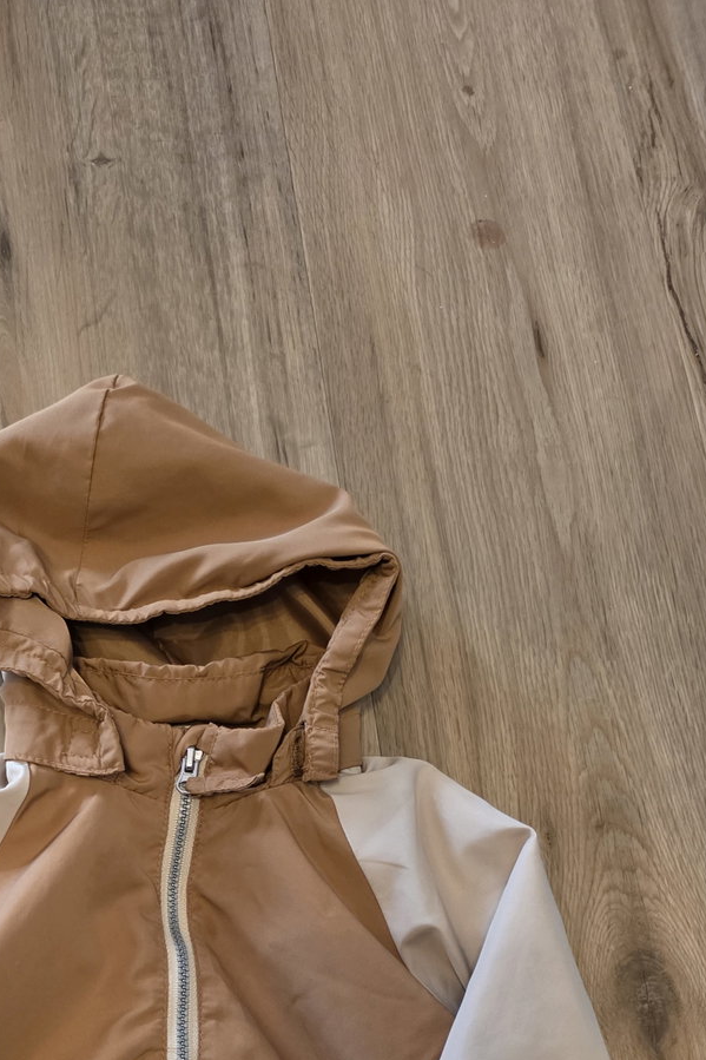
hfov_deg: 28.8
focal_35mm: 44
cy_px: 897
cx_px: 20
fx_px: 1295
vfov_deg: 41.9
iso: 1000
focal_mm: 6.3
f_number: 1.7
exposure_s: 1/100
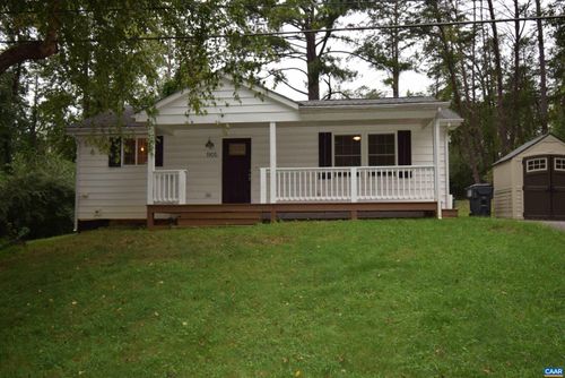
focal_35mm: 30
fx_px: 471
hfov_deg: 61.9
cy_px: 189
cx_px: 282
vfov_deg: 43.7
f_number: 5.6
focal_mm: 20
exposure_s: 1/125
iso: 280
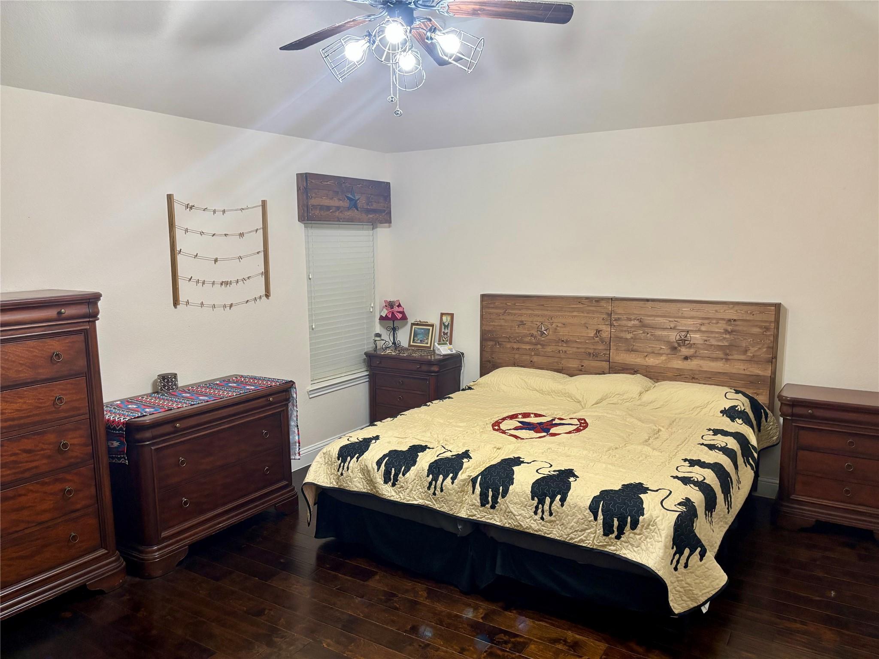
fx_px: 660
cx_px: 440
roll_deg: +0.8
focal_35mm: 26
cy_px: 330
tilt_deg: -8.1
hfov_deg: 67.3
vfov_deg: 53.1
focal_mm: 5.96
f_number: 1.6
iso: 250
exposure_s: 1/60
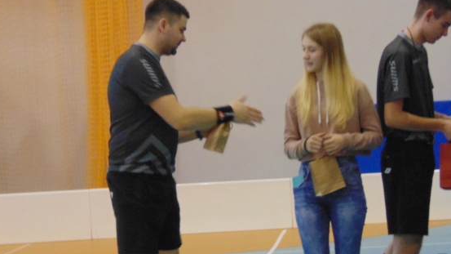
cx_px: 329
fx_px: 2607
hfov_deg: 9.9
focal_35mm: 218
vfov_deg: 5.6
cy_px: 176
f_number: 3.9
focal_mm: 19.4
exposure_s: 1/30
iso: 320
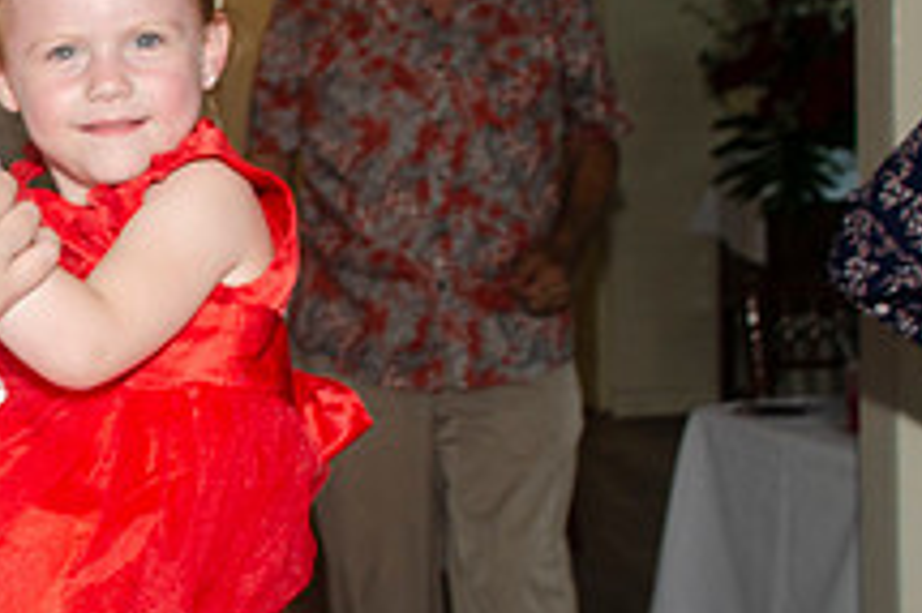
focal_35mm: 97
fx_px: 2482
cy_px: 386
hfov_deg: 19.7
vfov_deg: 14.1
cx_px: -210
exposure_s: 1/60
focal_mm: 24
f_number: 5.6
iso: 400
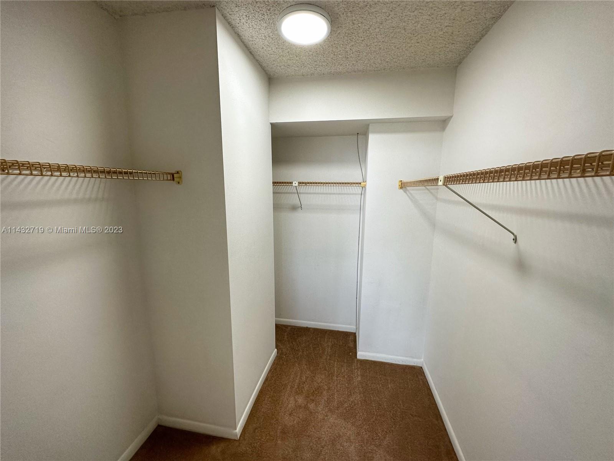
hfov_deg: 102.1
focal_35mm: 14
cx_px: 307
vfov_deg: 85.7
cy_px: 230
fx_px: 248
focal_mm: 2.22
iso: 160
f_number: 2.2
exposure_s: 1/120
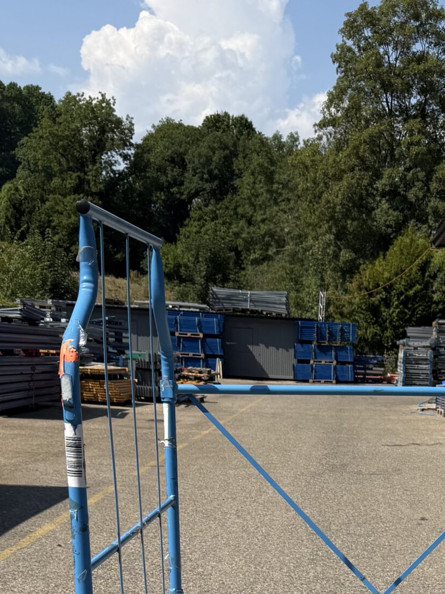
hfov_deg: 22.7
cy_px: 659
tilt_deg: -16.2
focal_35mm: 63
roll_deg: -3.7
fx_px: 1080
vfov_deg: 27.9
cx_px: 400
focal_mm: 6.76
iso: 80
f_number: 1.78
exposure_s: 1/5319
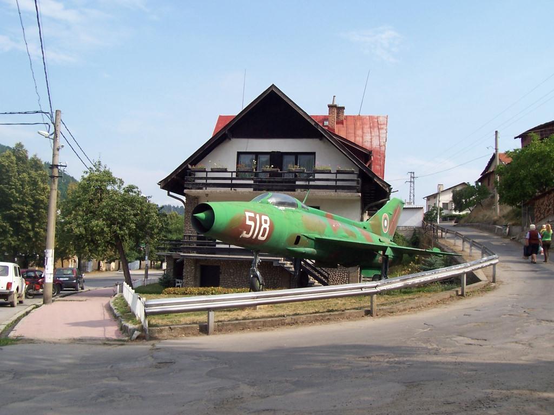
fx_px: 544
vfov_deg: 41.8
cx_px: 277
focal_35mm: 34
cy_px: 208
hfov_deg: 54.0
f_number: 5.6
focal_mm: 5.6
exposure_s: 1/350
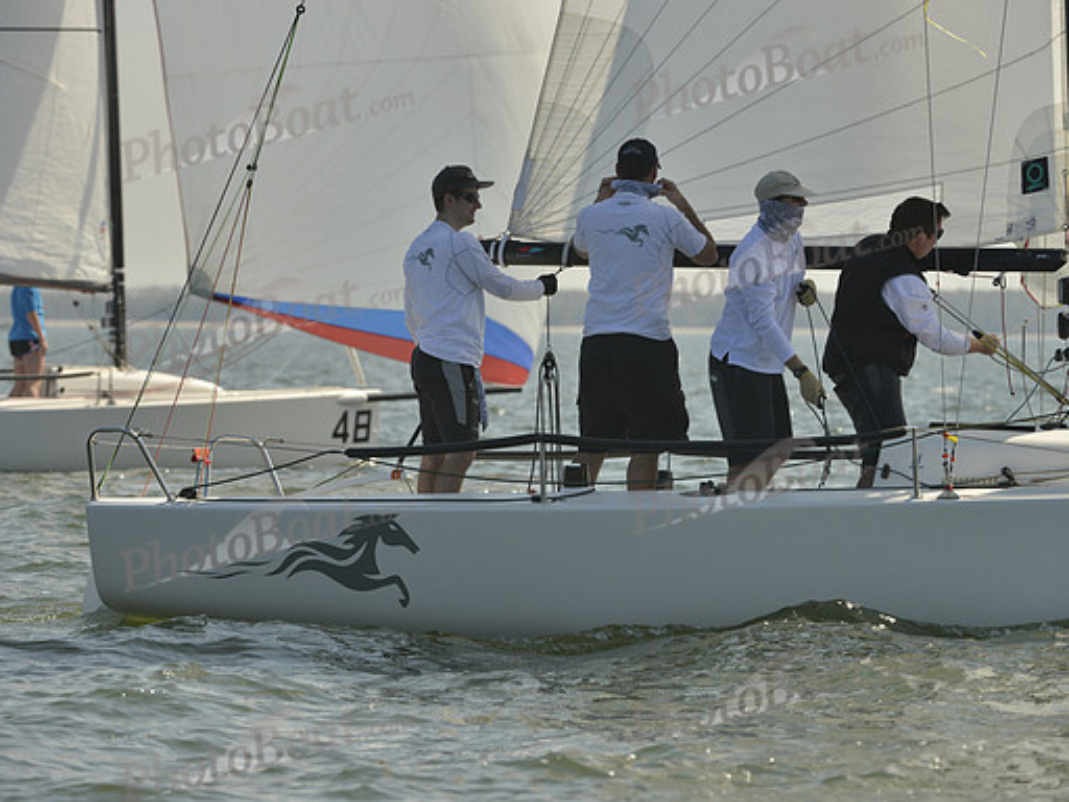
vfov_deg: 5.1
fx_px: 9079
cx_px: 524
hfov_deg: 6.7
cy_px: 400
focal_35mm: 294
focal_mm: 270
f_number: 8
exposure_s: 1/1250
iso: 280
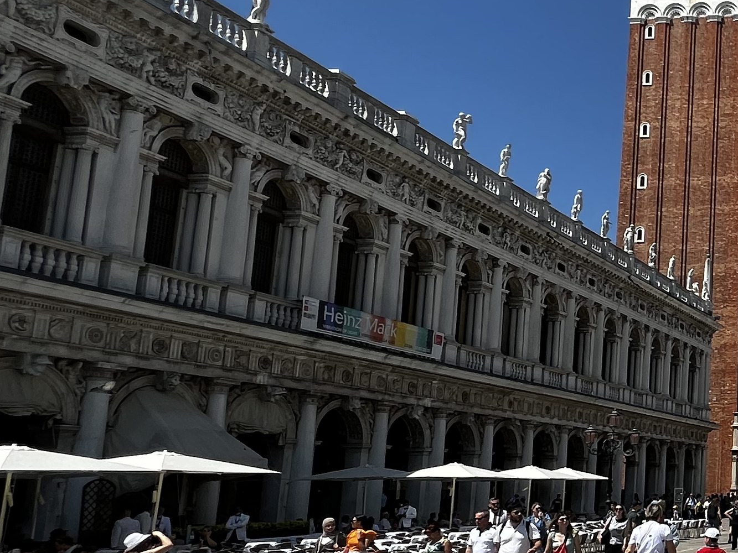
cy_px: 355
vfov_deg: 36.6
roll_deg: +1.4
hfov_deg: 32.6
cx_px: 1005
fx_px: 832
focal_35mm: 39
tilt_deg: +8.6
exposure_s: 1/2370
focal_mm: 1.57
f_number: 1.8
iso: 32
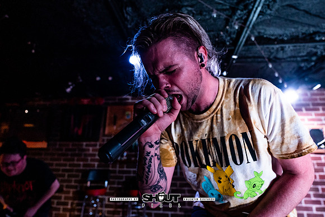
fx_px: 190
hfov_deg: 81.2
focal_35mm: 21
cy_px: 97
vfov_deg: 59.4
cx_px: 166
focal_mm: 18.2
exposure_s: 1/250
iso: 2000
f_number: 2.8
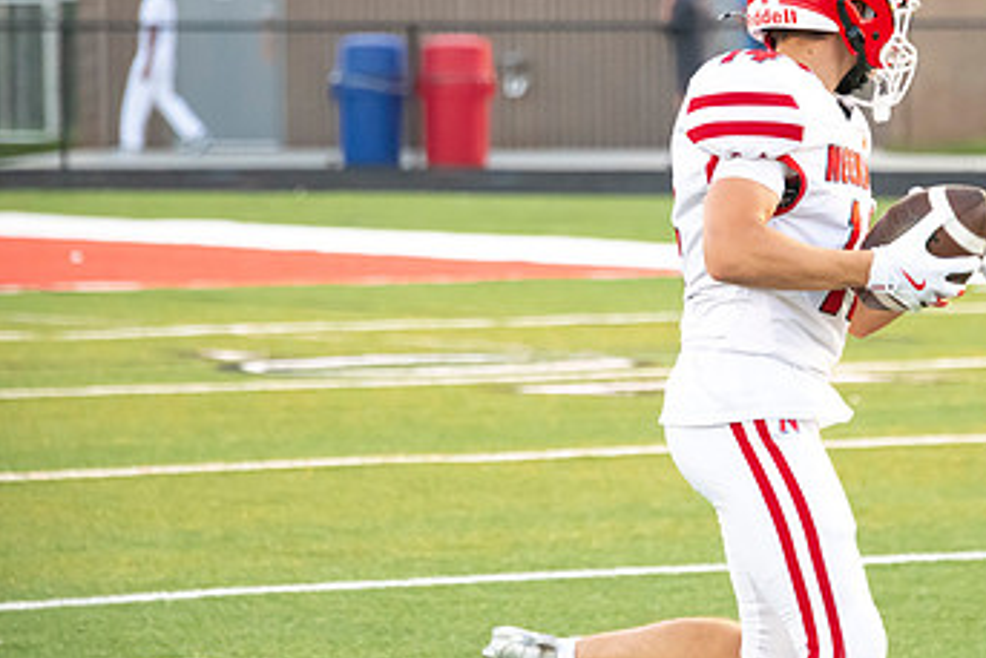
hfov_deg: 6.1
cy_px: 254
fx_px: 9261
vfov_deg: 4.1
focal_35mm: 338
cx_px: 690
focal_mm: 200
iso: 4000
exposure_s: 1/800
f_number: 5.6
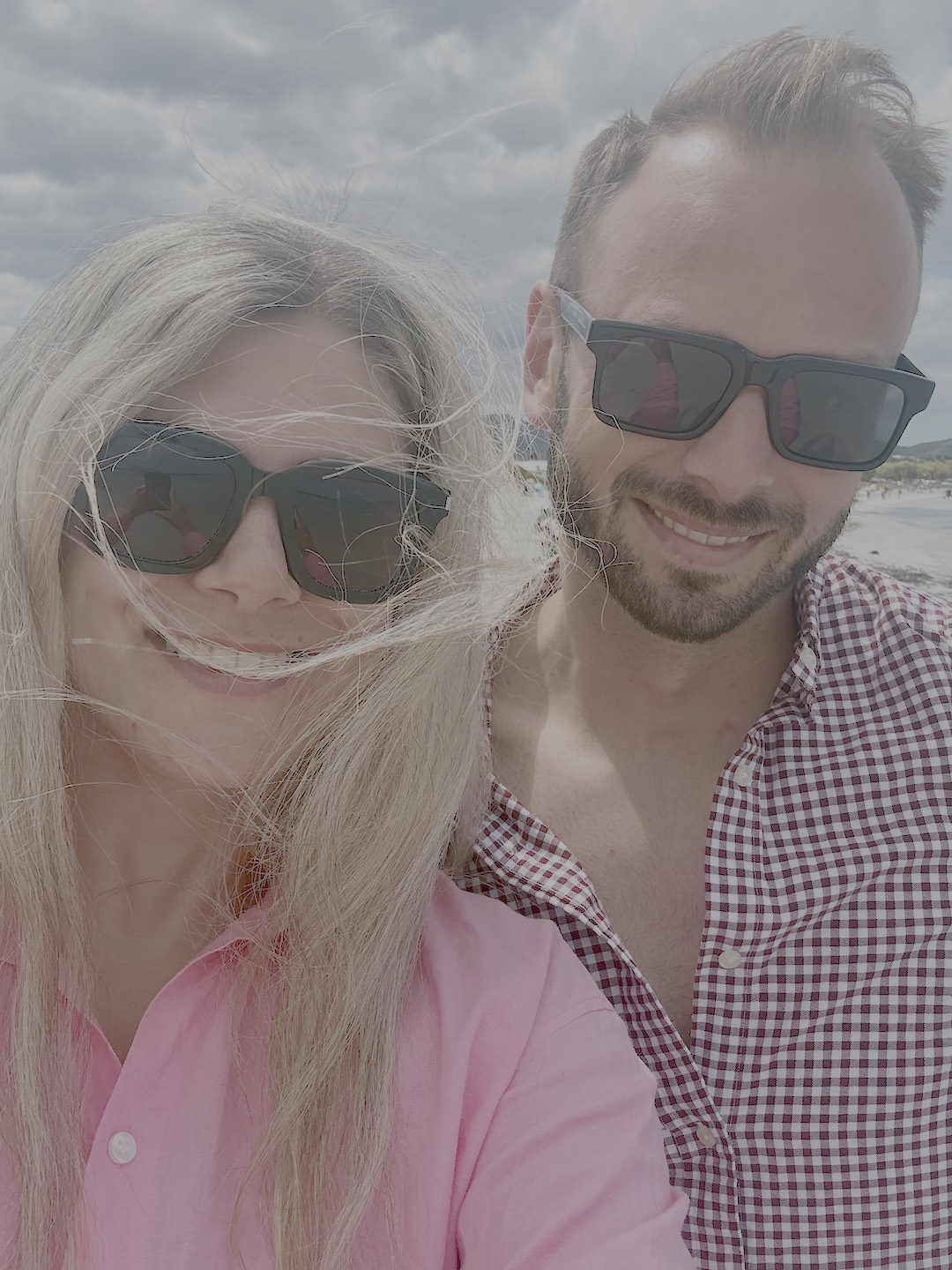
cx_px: 476
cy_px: 635
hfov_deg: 46.8
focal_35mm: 30
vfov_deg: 60.0
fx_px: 1100
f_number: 1.9
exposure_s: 1/1000
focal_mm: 2.69
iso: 40
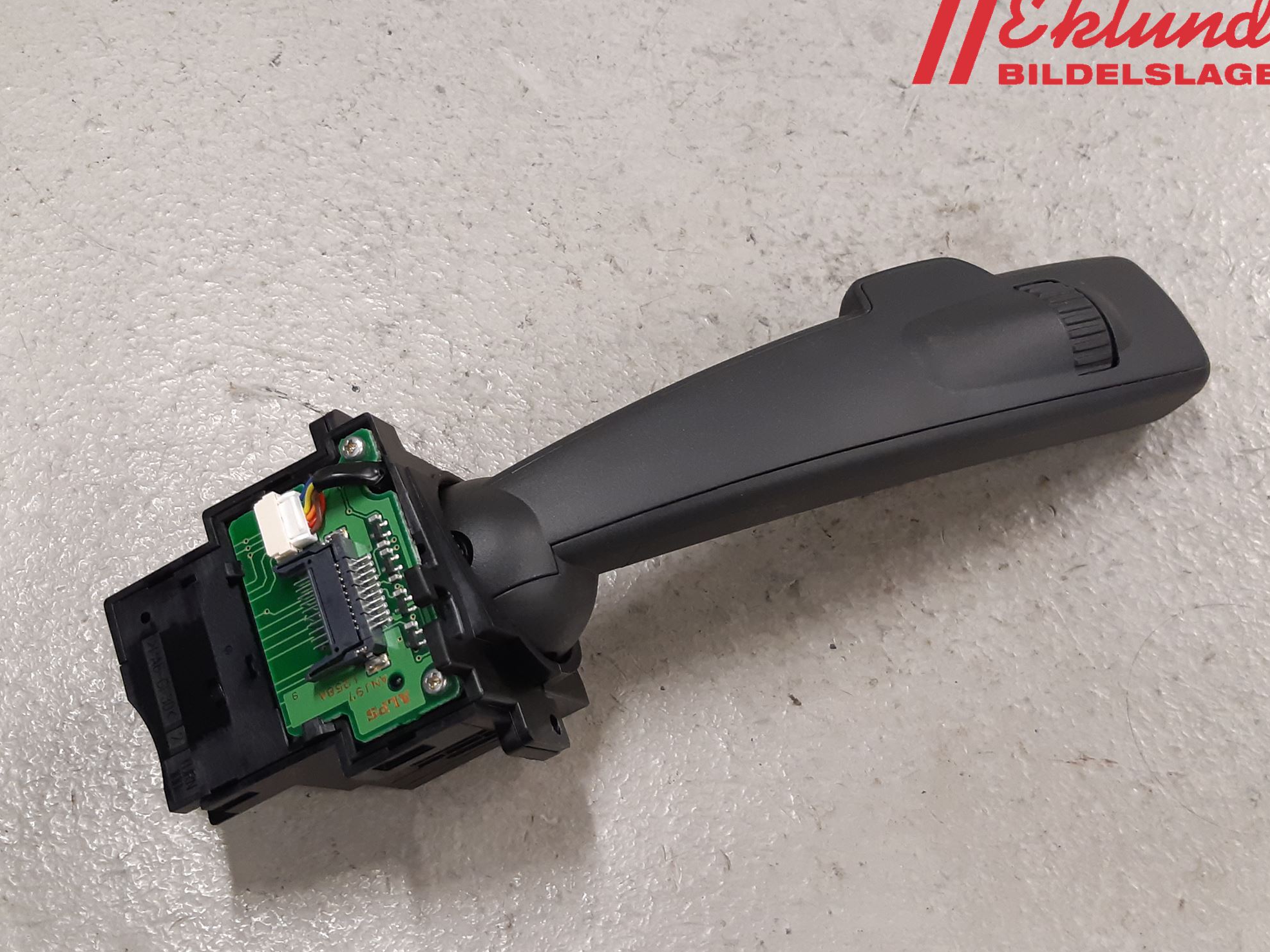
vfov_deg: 51.4
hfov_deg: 65.3
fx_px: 991
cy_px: 470
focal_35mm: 27
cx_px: 648
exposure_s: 1/50
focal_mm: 3.93
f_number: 1.7
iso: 160
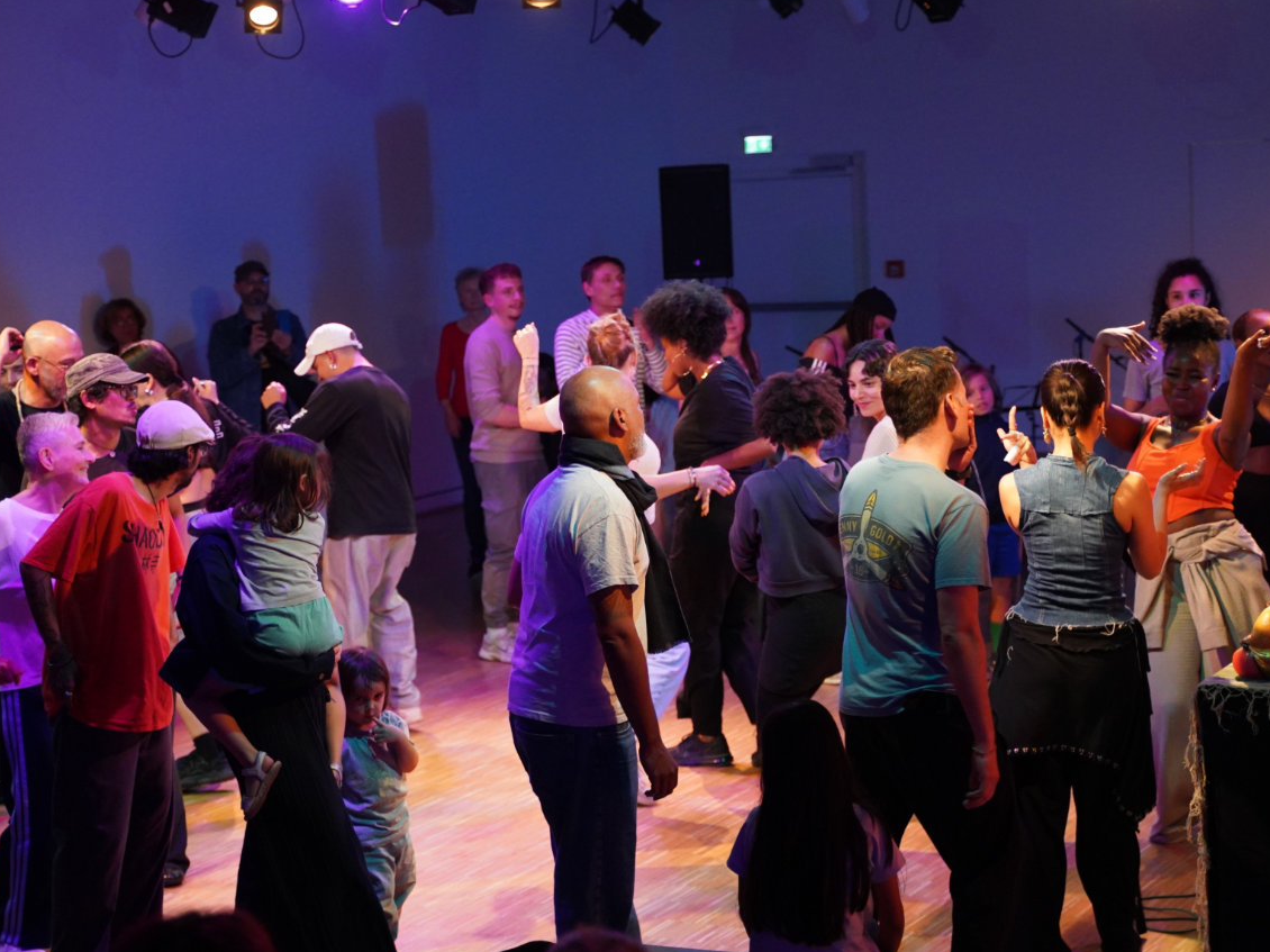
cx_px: 619
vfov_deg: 24.0
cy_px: 476
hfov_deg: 31.7
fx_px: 2238
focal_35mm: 61
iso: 5000
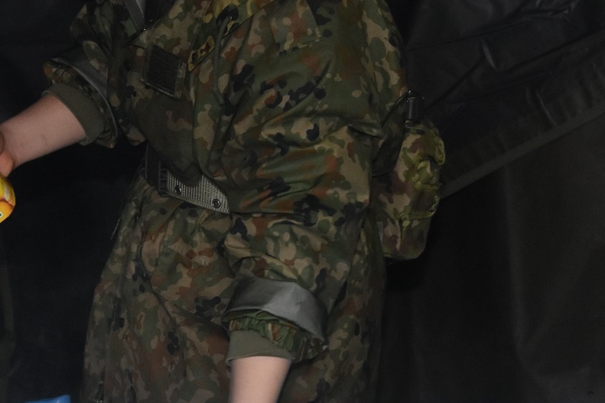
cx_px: -58
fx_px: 3058
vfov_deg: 7.5
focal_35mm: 182
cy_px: 181
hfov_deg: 11.1
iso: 1600
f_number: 8
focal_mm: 50
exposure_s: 1/60
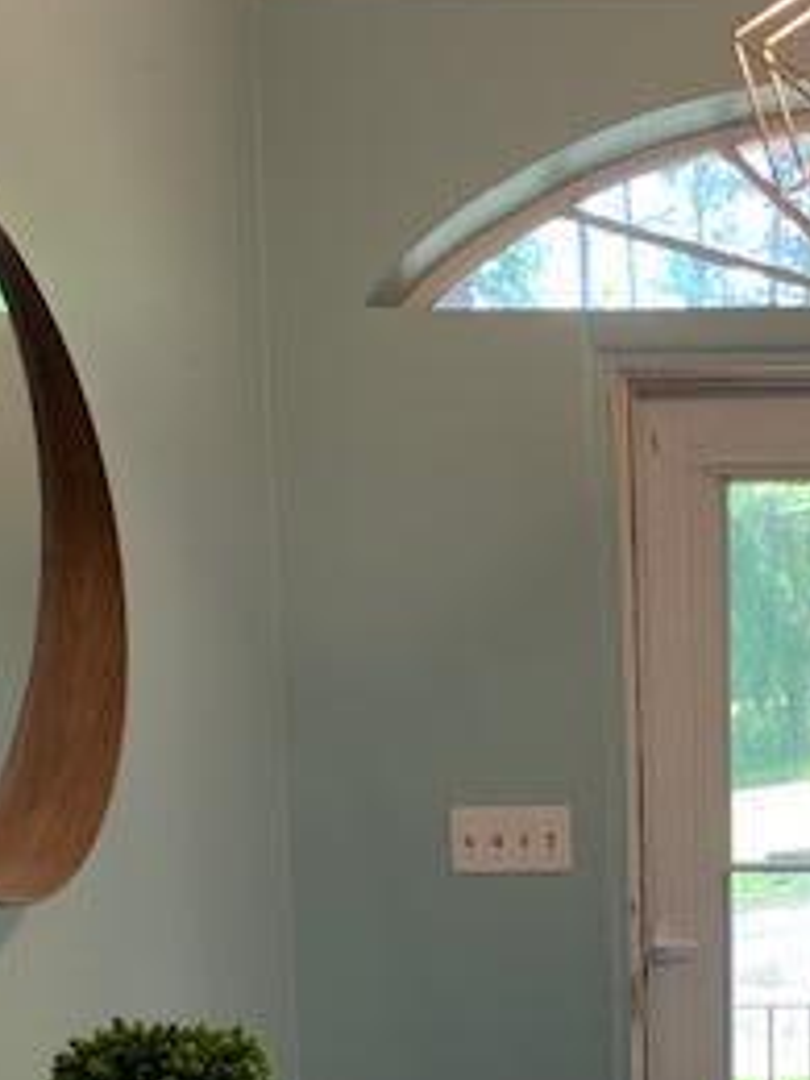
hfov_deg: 22.0
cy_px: 943
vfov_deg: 29.2
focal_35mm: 64
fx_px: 1997
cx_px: 831
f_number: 1.8
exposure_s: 1/60
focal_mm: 4.25
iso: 64
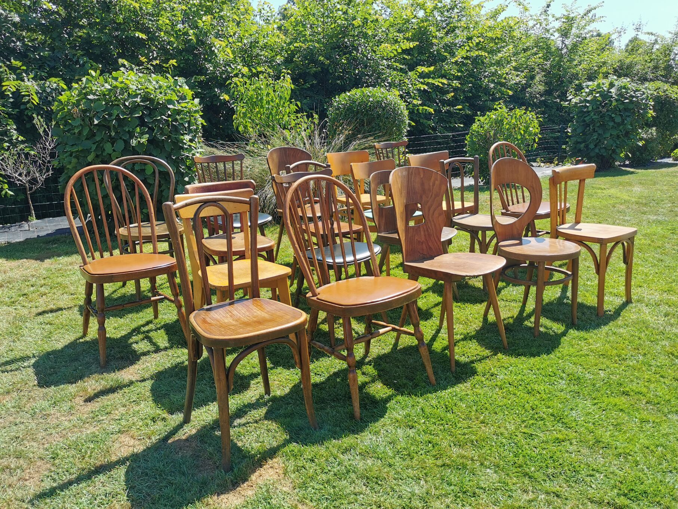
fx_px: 529
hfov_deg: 65.3
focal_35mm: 27
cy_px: 254
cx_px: 339
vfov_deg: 51.4
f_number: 1.8
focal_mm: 5.58
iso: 50
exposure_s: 1/1786
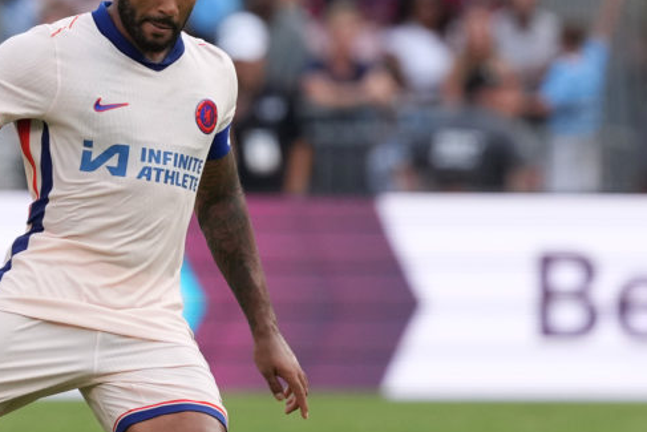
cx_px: 132
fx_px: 11343
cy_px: 300
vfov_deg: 2.2
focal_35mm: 631
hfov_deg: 3.3
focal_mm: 300
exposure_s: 1/2500
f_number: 3.5
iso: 1000
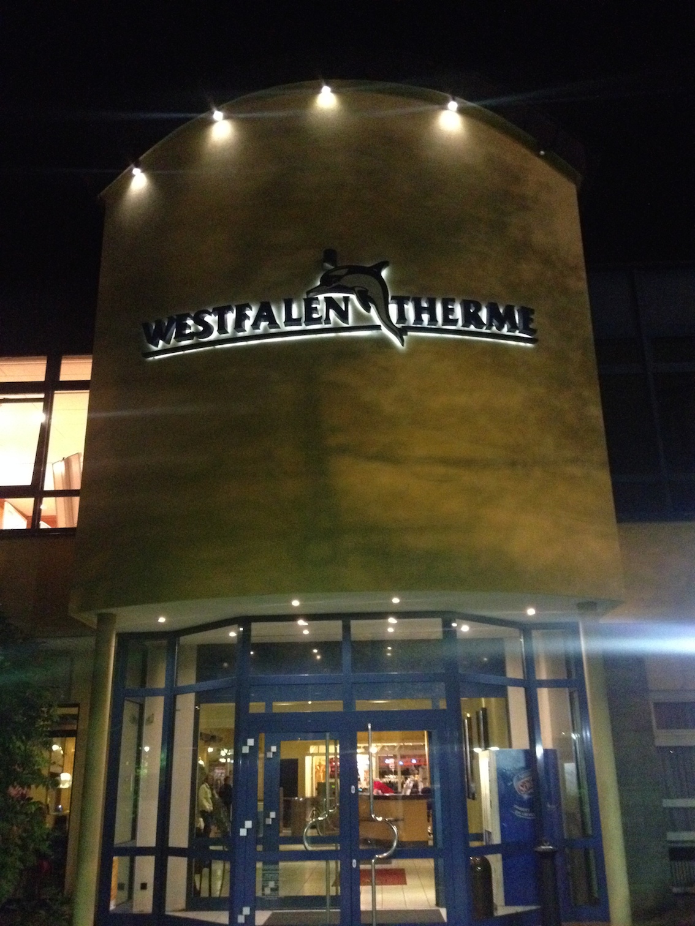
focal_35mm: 35
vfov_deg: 52.6
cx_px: 348
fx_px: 937
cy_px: 463
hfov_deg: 40.7
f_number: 2.4
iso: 800
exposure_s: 1/15
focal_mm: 4.28
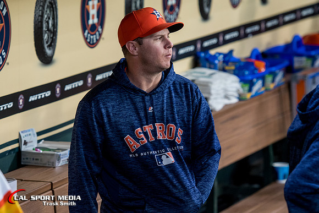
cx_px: 164
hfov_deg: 8.9
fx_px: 2055
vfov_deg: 5.9
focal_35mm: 232
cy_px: 107
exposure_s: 1/1250
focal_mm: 145
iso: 1600
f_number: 4
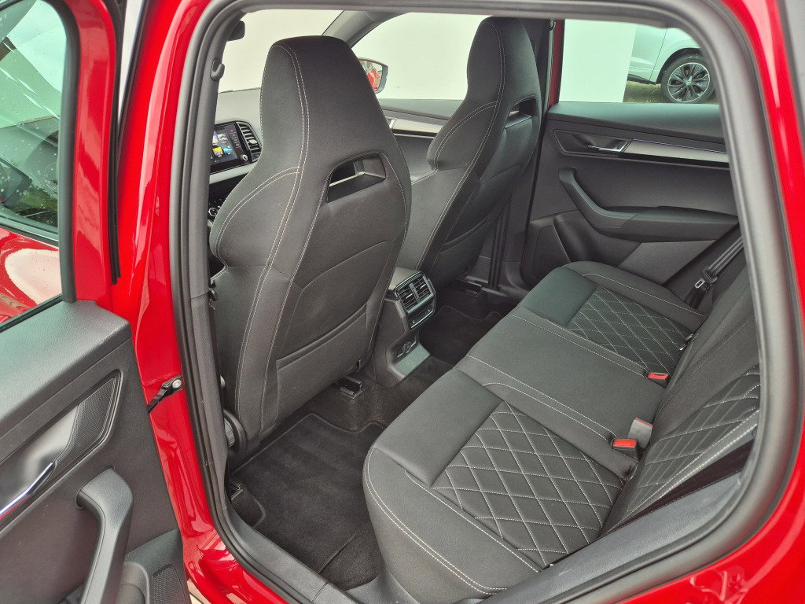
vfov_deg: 58.9
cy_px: 302
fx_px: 535
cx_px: 402
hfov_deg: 73.9
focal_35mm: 23
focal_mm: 5.4
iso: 200
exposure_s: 1/180
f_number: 1.8
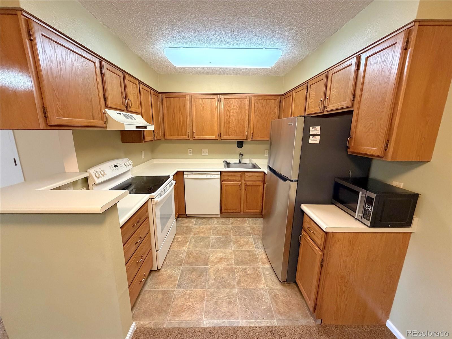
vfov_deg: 85.7
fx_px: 183
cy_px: 170
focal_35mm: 14
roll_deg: -1.2
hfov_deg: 102.1
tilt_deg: -11.7
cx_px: 226
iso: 500
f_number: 2.2
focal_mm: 2.22
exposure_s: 1/60
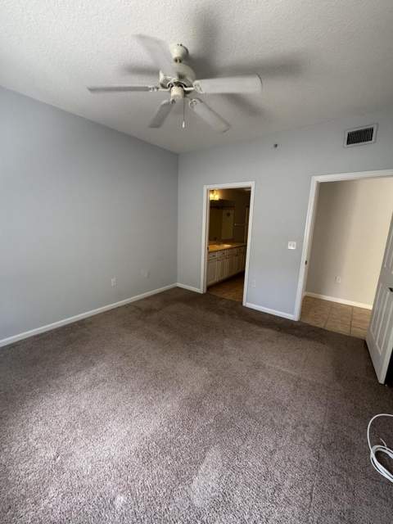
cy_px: 262
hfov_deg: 85.7
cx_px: 196
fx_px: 212
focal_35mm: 14
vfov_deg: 102.1
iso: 160
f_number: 2.2
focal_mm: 2.22
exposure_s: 1/99
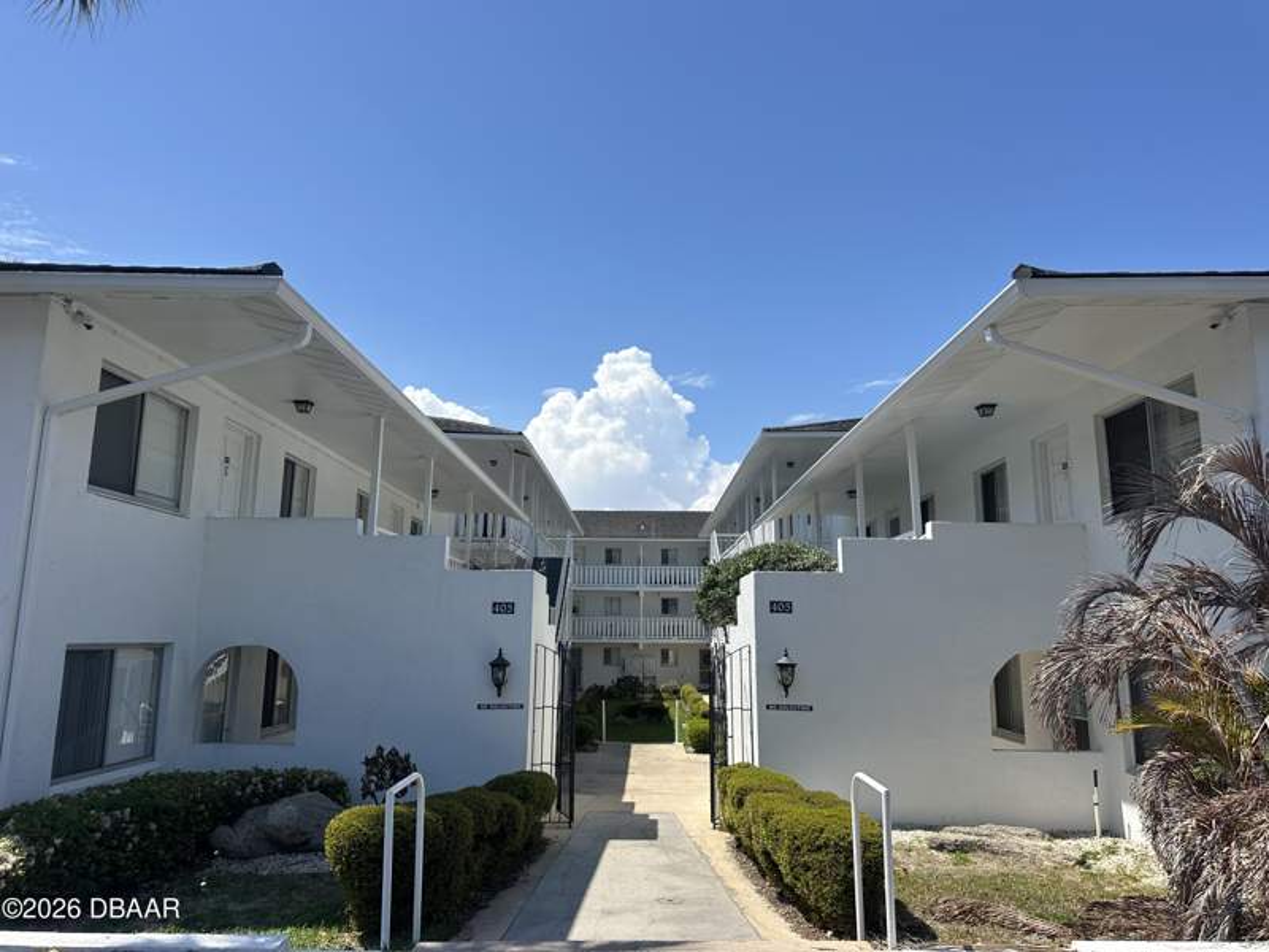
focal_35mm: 24
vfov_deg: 56.8
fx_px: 880
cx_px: 634
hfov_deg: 71.6
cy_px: 476
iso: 80
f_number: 1.78
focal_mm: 6.86
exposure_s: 1/5525
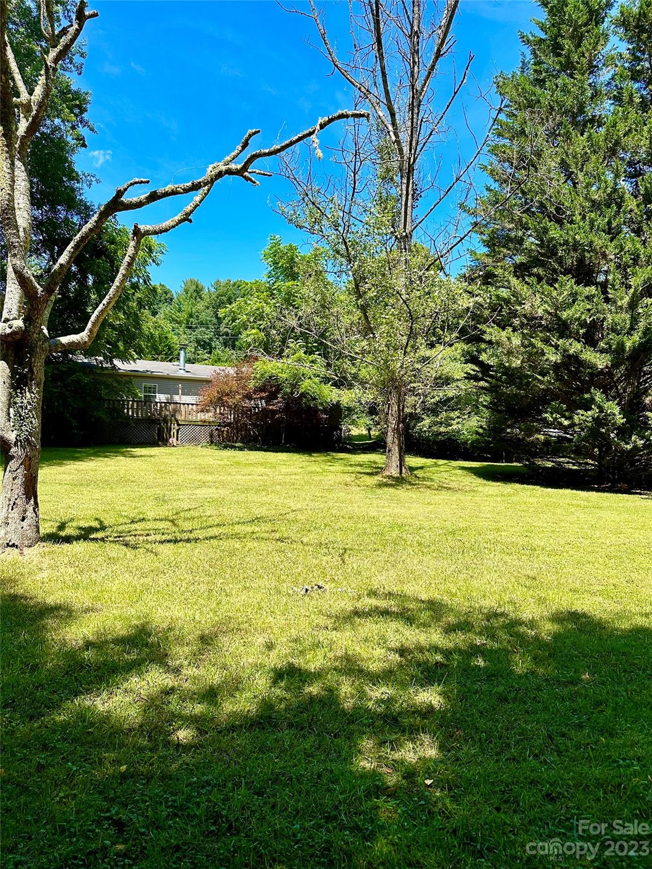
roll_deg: -1.0
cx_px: 326
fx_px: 603
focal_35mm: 24
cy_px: 434
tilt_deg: +1.9
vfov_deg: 71.6
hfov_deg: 56.8
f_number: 1.78
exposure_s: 1/1845
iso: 80
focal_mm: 6.86
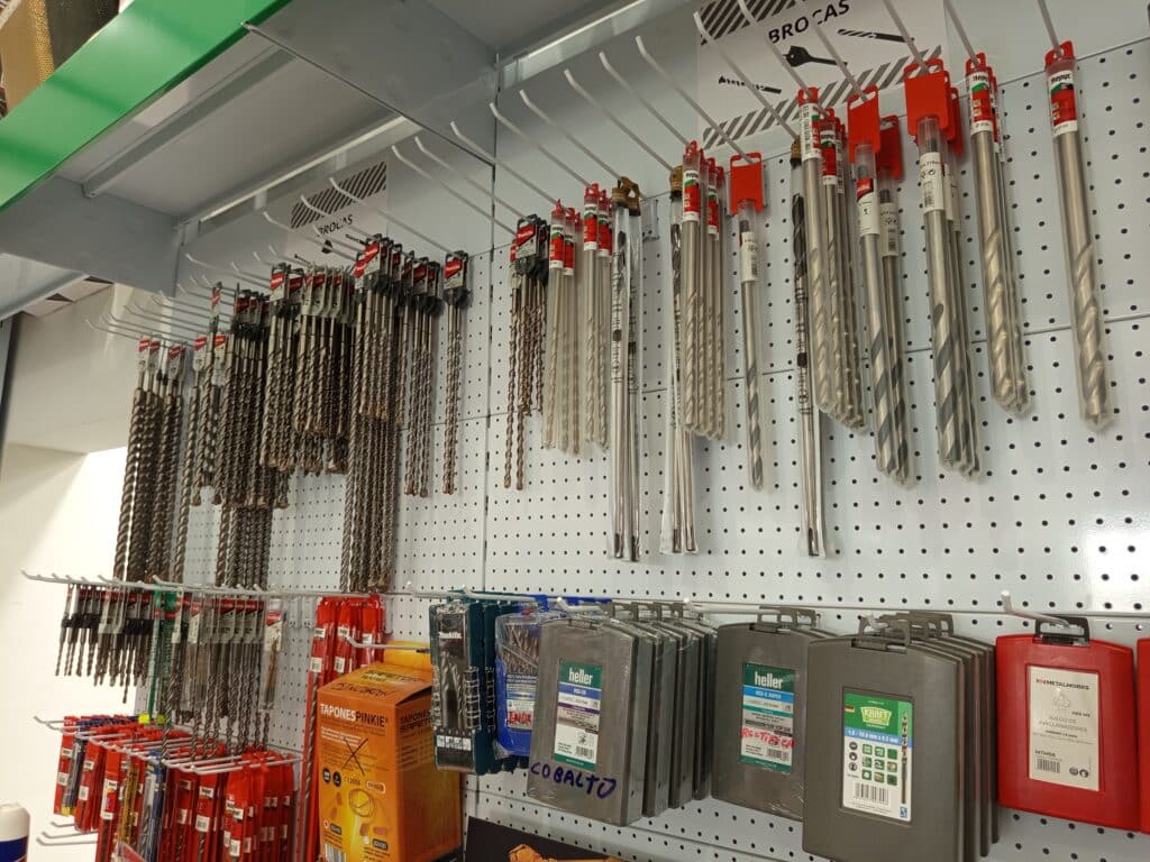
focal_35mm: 24
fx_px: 797
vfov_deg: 56.8
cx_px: 575
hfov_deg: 71.6
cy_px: 431
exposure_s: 1/50
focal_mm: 5.24
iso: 235
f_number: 1.7
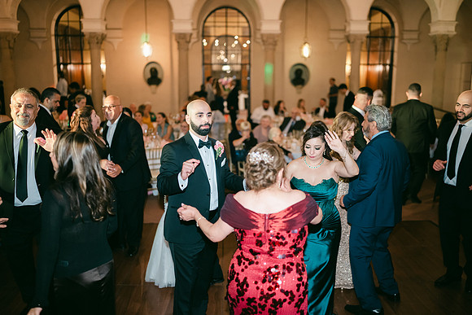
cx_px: 236
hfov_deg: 54.4
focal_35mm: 35
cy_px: 158
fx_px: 459
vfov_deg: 37.9
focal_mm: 35
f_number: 1.2
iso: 1250
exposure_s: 1/125
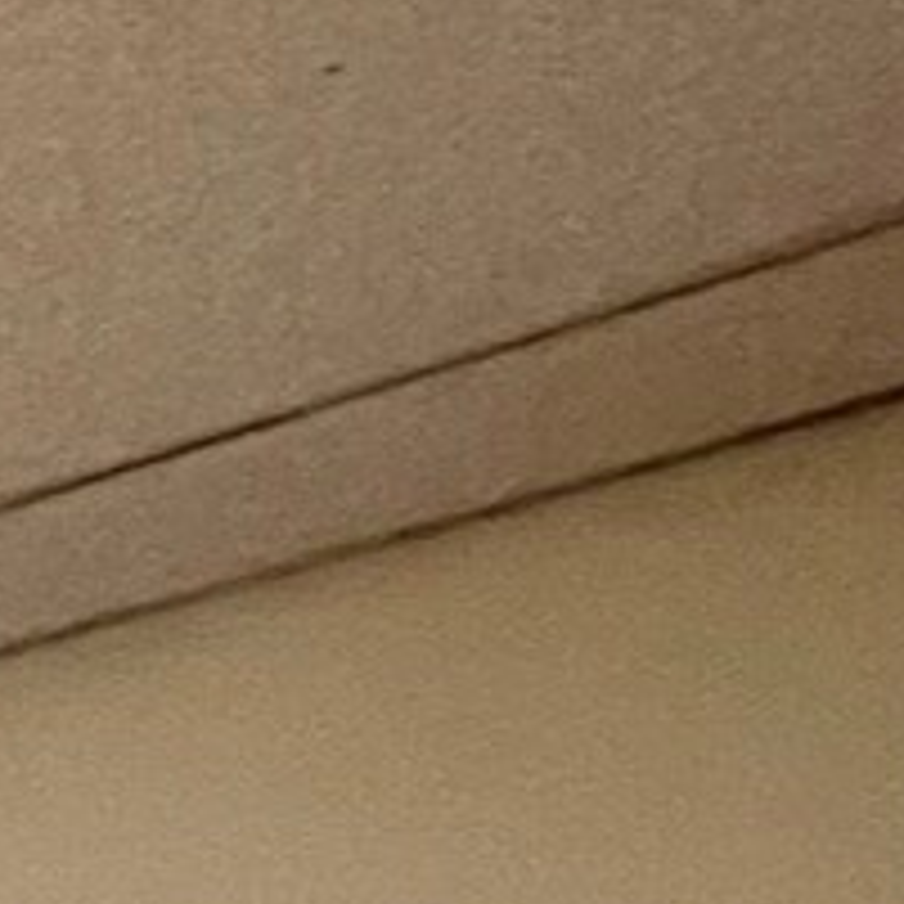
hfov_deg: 8.9
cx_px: -2424
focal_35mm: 117
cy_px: 2413
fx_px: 3457
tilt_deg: +0.1
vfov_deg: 11.3
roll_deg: +1.3
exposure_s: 1/60
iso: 400
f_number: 1.8
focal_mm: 1.57
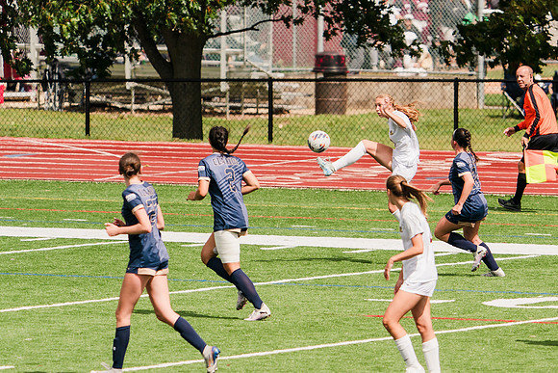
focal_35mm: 533
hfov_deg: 3.9
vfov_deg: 2.6
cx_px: 413
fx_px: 8262
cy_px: 167
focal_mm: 324
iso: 250
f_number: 6.3
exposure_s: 1/1600
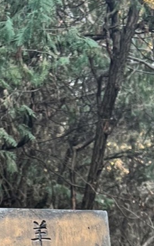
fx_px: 868
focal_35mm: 129
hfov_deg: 10.1
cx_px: -2
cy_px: 310
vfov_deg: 15.5
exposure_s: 1/121
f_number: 1.5
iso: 100
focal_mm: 5.7
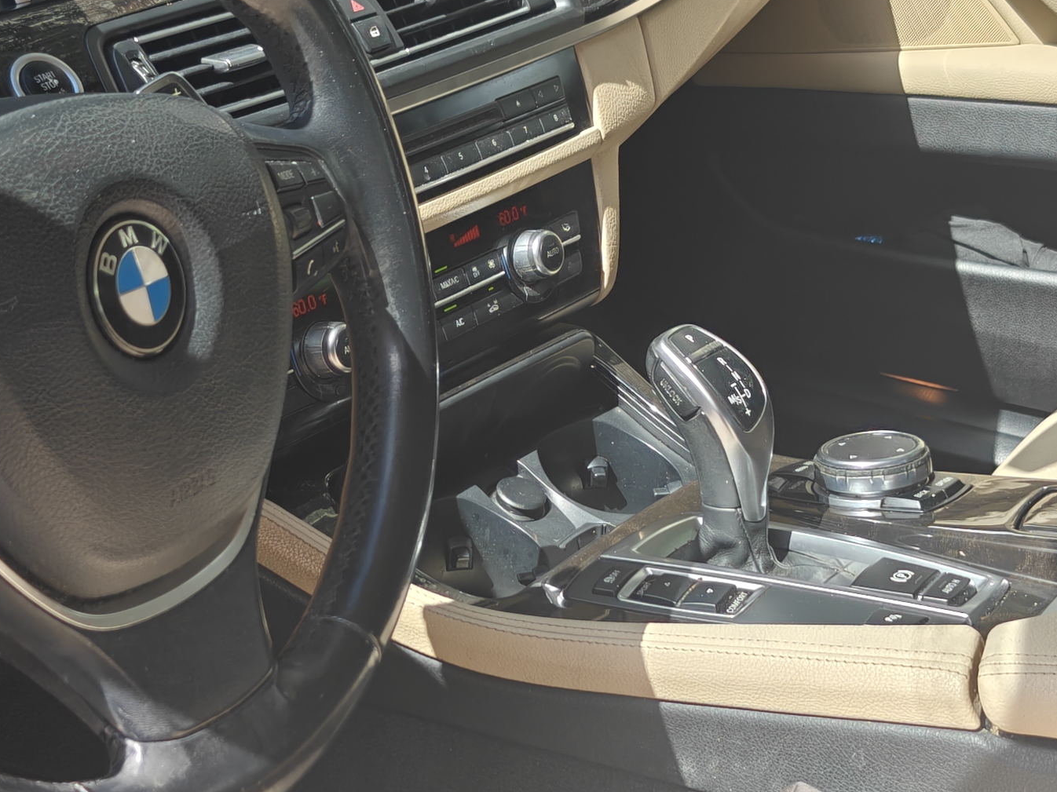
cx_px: 428
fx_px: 2137
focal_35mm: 70
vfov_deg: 20.9
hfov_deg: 27.7
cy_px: 522
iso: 80
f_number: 1.6
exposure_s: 1/535
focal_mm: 6.06
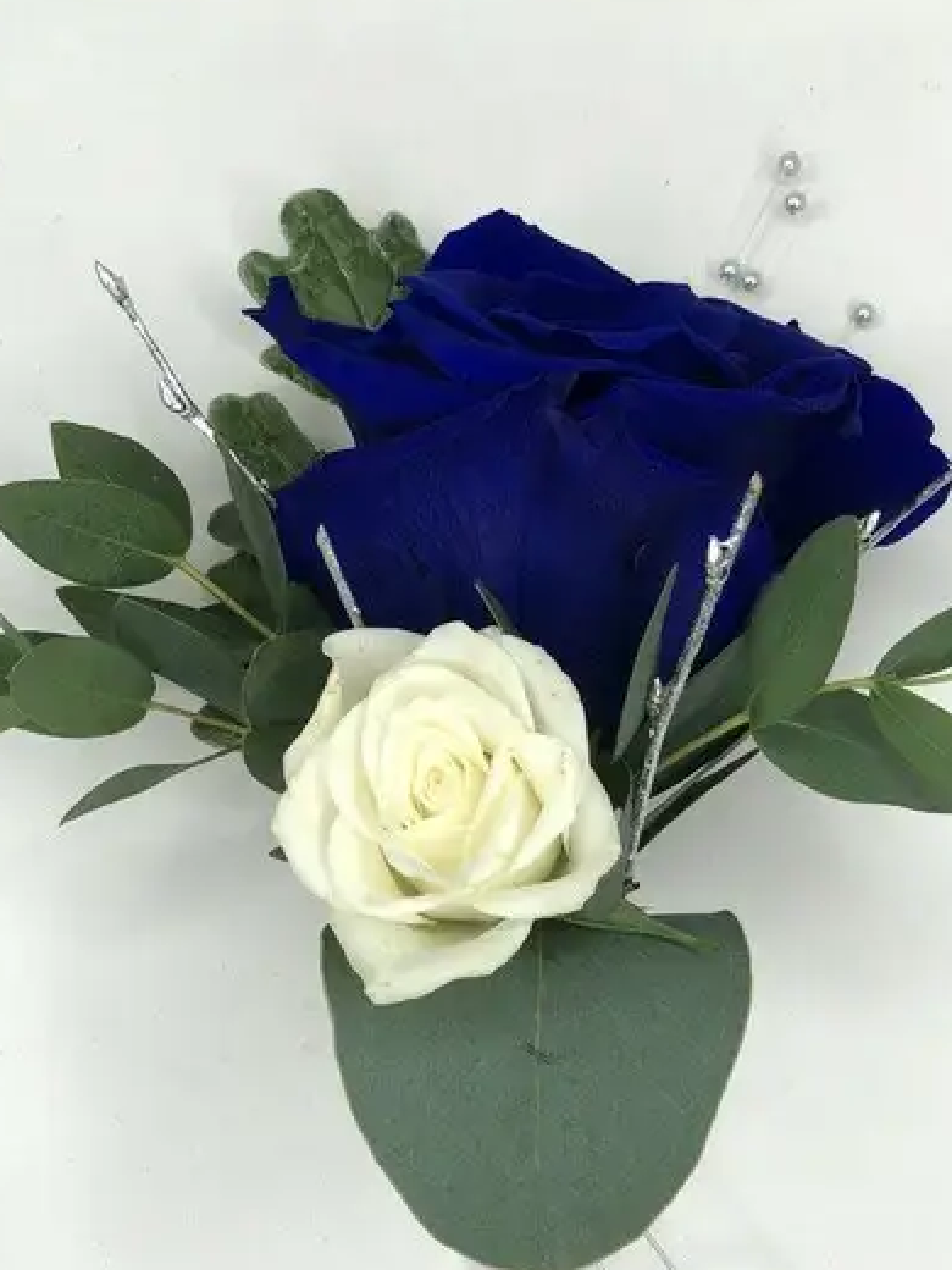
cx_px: 581
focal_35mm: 80
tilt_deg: -70.6
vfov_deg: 24.3
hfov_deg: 18.4
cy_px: 823
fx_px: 2934
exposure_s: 1/100
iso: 16
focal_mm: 6
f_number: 2.4
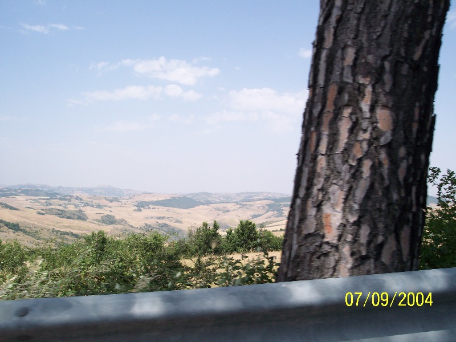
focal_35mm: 38
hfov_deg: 49.0
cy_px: 171
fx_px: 501
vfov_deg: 37.7
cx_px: 228
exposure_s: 1/700
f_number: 4.8
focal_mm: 8
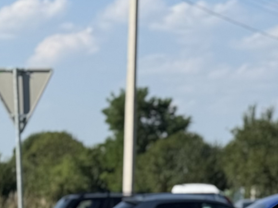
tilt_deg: -6.4
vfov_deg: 7.7
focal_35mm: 189
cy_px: 350
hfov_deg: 10.2
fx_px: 1518
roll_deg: -0.5
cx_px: 392
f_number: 1.78
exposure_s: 1/1869
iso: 64
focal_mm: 6.76
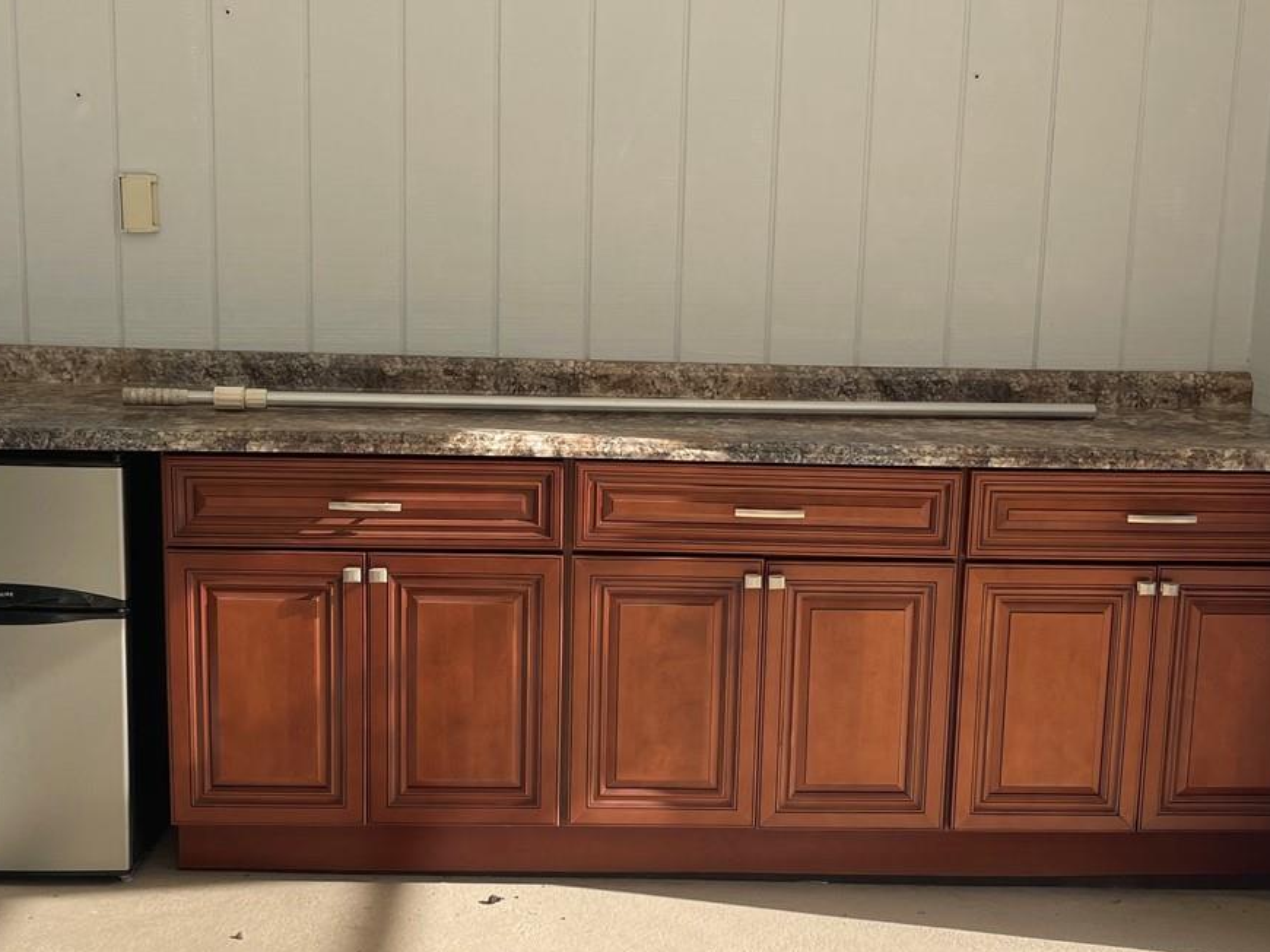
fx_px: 1687
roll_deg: -1.0
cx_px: 658
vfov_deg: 31.5
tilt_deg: -12.1
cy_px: 502
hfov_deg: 41.2
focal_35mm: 46
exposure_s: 1/1553
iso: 32
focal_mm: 5.1
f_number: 1.6
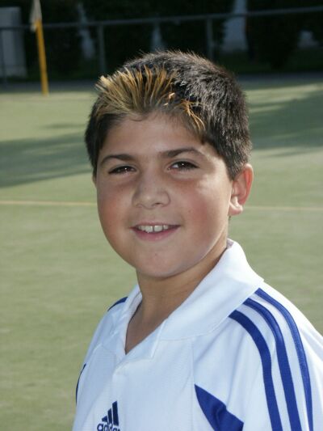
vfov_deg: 14.1
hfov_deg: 10.6
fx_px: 1741
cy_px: 216
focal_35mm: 140
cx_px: 162
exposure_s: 1/1500
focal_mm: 35.39
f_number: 4.5
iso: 200
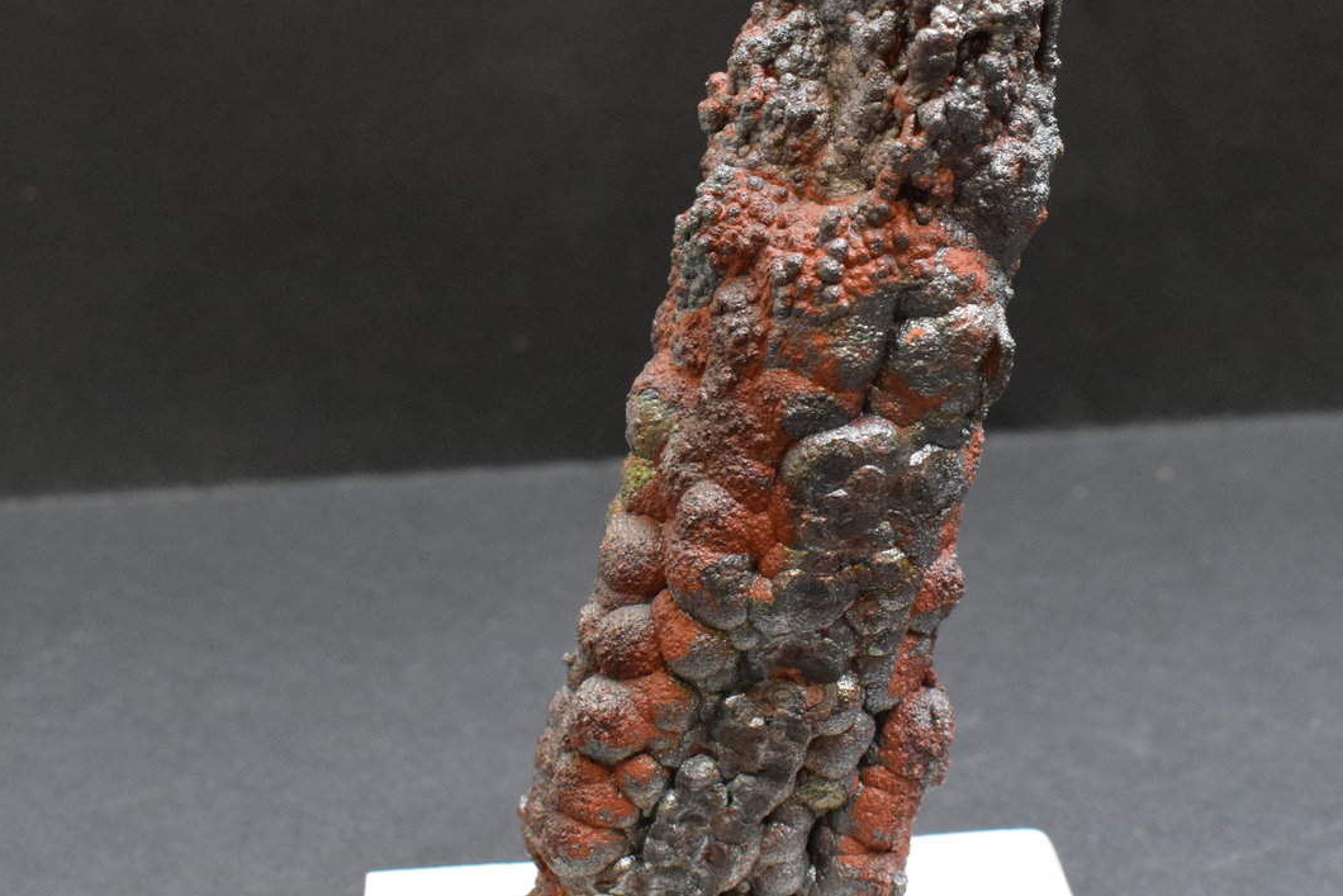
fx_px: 2873
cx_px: 767
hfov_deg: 26.3
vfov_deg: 17.7
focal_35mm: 77
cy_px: 364
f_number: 11
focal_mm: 34
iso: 3200
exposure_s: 1/100
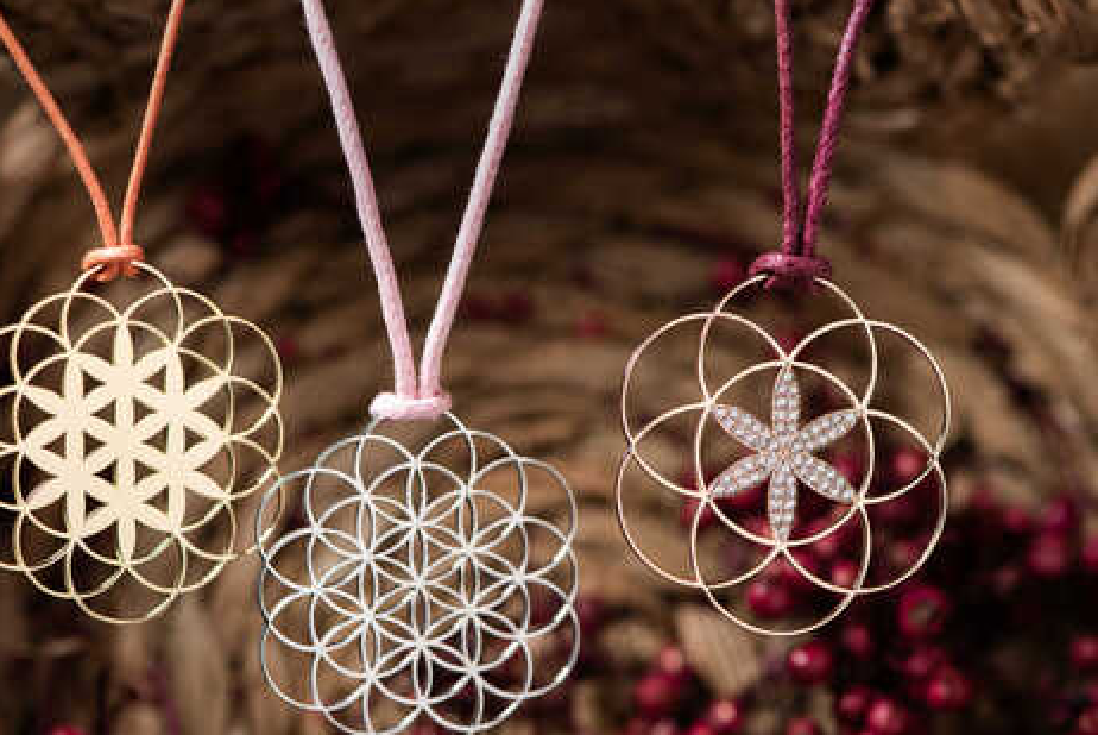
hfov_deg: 15.1
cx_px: 441
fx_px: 4152
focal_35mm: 136
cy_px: 433
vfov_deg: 10.1
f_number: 7.1
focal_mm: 105
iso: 100
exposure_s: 1/8
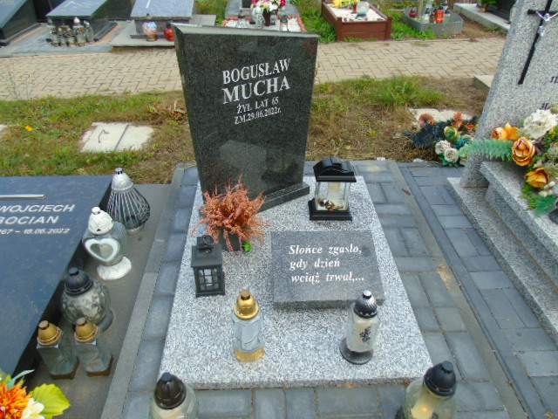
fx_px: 403
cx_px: 279
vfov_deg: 54.9
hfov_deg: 69.4
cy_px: 210
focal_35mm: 25
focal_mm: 4.4
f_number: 3.4
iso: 80
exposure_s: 1/160
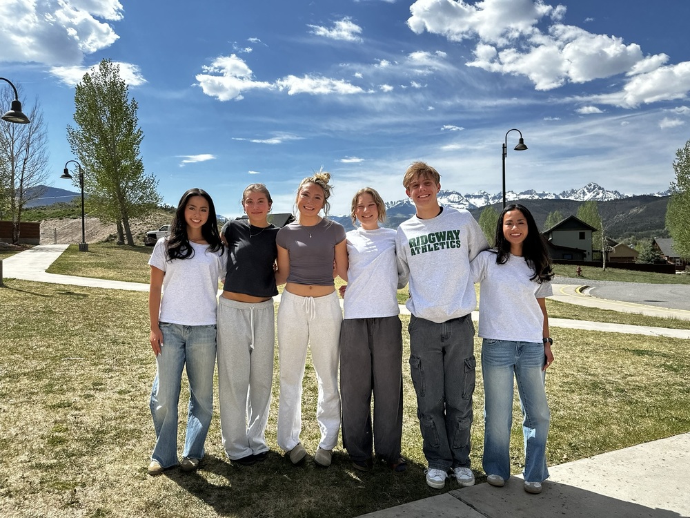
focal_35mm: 24
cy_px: 259
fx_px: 478
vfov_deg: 56.8
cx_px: 345
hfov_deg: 71.6
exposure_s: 1/6623
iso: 80
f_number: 1.78
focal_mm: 6.86
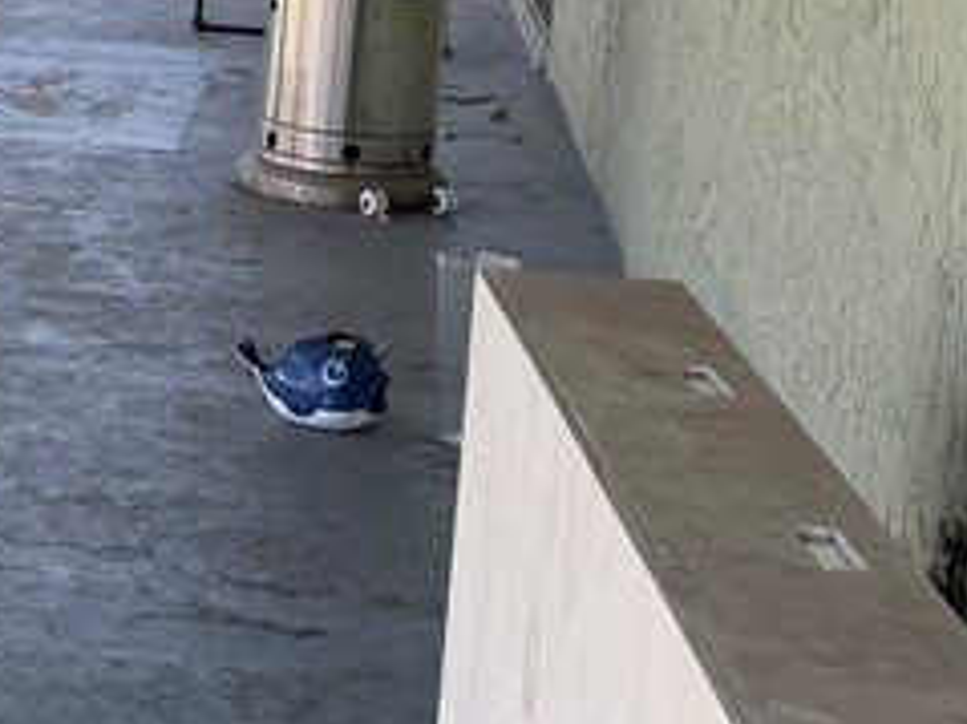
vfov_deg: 14.1
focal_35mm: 103
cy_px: -12
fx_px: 2876
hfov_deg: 17.0
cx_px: -546
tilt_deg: -9.0
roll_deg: -1.6
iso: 80
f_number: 1.78
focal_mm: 6.76
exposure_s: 1/330
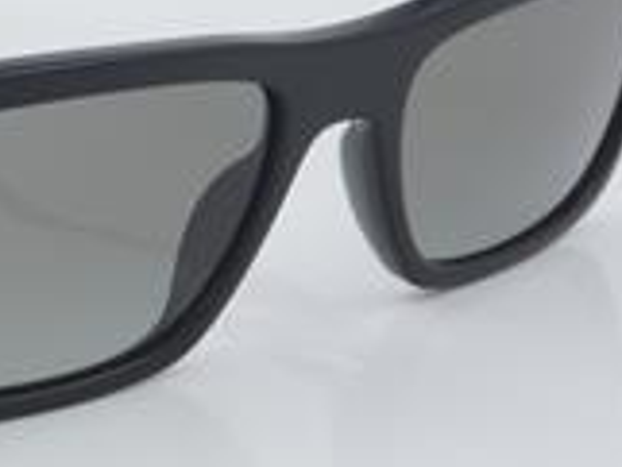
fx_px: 3219
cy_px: 158
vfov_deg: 8.3
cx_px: -70
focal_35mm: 179
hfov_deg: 10.9
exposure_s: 1/3
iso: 100
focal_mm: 50
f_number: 32
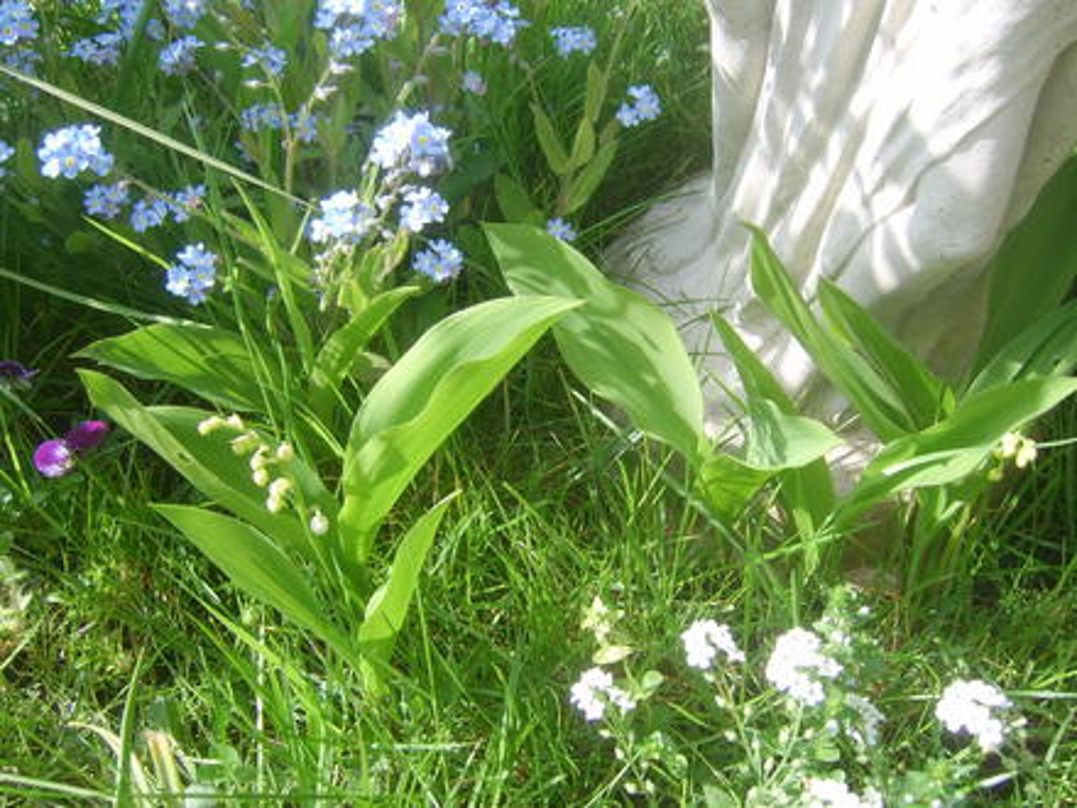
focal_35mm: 31
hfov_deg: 58.4
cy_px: 404
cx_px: 538
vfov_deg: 45.4
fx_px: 964
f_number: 4
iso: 50
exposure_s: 1/162
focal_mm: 8.13
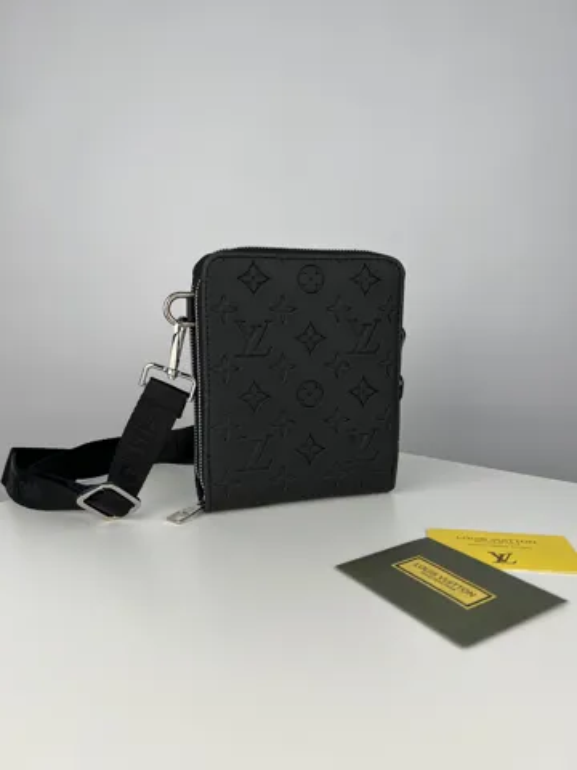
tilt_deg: -7.8
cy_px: 385
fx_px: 578
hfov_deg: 53.1
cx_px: 288
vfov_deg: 67.3
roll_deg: +1.1
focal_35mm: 26
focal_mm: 5.7
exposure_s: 1/769
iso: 50
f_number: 1.5
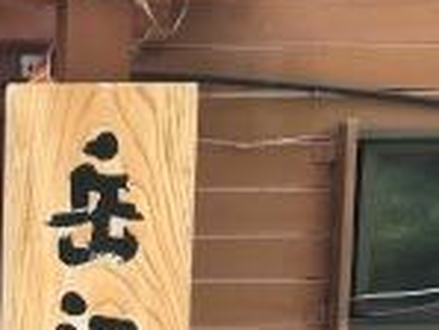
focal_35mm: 84
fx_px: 1066
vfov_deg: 16.4
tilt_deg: -5.8
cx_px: -189
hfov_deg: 20.5
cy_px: 463
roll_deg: +0.2
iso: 20
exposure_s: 1/392
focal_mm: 3.99
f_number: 1.8
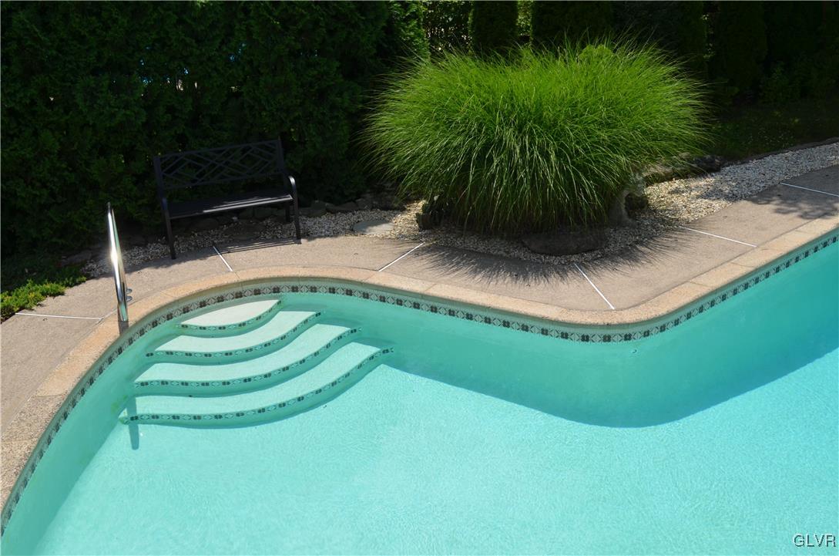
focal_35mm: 45
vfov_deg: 29.7
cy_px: 278
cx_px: 420
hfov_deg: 43.7
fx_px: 1046
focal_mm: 30
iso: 100
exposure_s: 1/200
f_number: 11
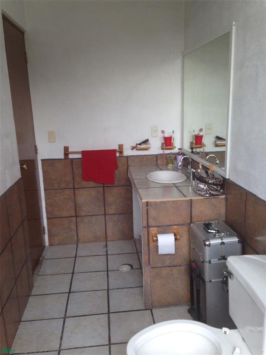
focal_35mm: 33
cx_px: 133
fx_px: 338
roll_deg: +2.7
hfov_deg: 42.9
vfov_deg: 55.4
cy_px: 178
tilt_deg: -11.9
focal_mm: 4.12
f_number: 2.4
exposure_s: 1/125
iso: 50
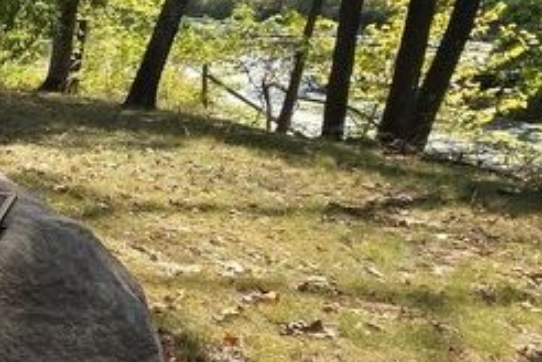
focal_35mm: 44
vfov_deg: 30.3
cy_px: 243
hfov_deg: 29.1
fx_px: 662
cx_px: -258
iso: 50
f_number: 2.2
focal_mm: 2.2
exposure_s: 1/767
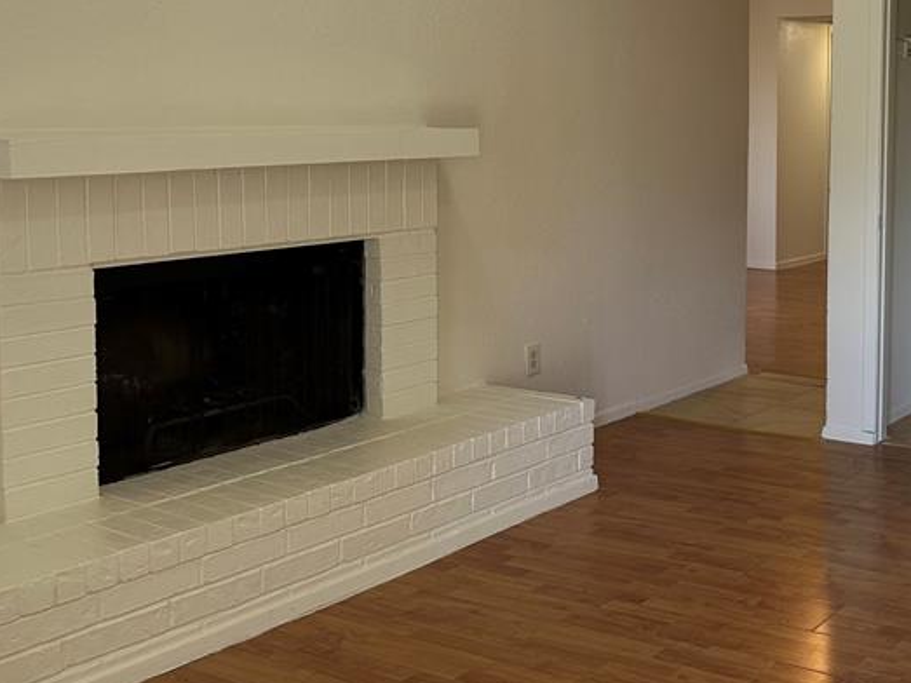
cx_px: 859
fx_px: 1237
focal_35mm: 47
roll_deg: -1.3
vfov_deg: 30.5
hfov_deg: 37.2
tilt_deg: -5.0
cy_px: 193
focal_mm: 6.86
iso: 100
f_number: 1.78
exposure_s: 1/120
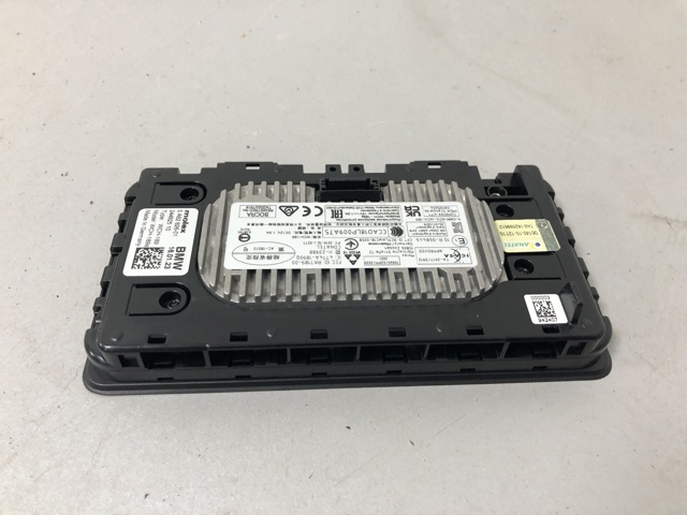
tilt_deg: -49.0
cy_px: 258
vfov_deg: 49.7
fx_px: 556
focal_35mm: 28
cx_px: 344
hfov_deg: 63.4
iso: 40
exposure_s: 1/25
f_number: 1.8
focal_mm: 4
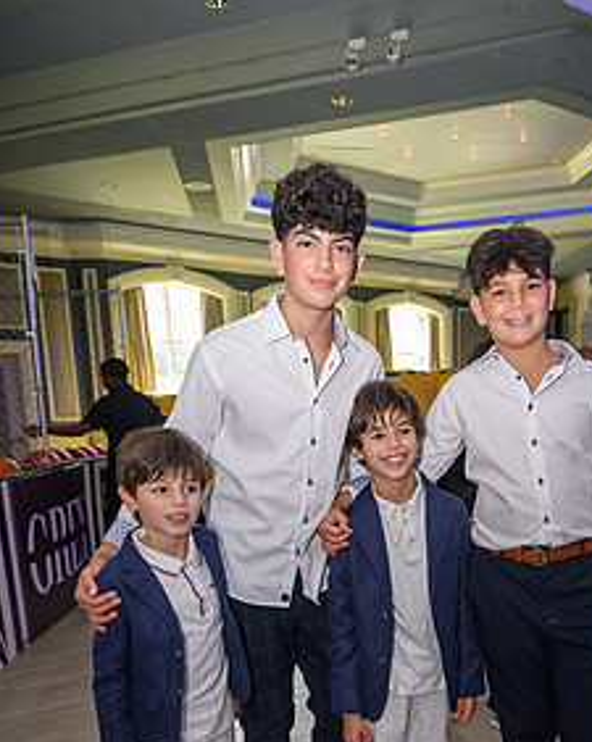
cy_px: 587
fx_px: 790
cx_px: 389
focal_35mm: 36
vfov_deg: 47.7
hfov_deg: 40.6
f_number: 2.8
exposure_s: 1/160
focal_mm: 24
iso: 1600
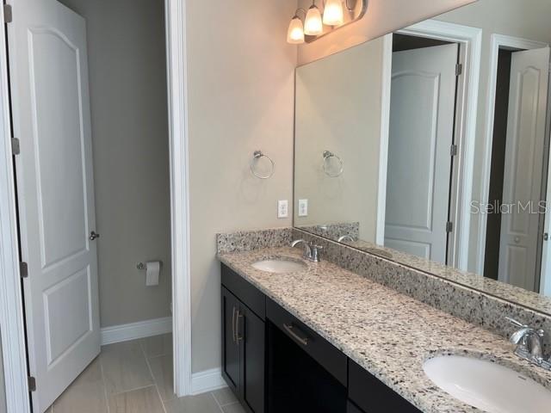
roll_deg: -0.4
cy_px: 206
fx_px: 414
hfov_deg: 67.3
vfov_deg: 53.1
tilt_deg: -6.4
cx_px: 276
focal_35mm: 26
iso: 64
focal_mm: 4.2
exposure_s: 1/120
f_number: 1.6
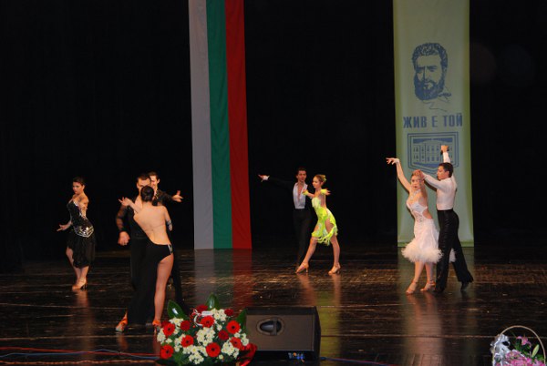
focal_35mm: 87
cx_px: 274
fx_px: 1324
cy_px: 183
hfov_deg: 23.3
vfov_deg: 15.8
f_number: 7.1
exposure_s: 1/60
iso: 800
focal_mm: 58
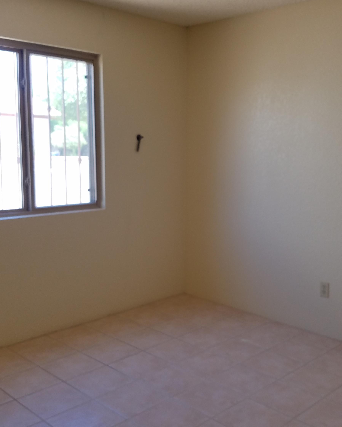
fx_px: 430
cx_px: 197
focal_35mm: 34
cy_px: 214
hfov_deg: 43.2
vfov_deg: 52.8
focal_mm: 4.2
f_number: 1.7
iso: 80
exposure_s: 1/120
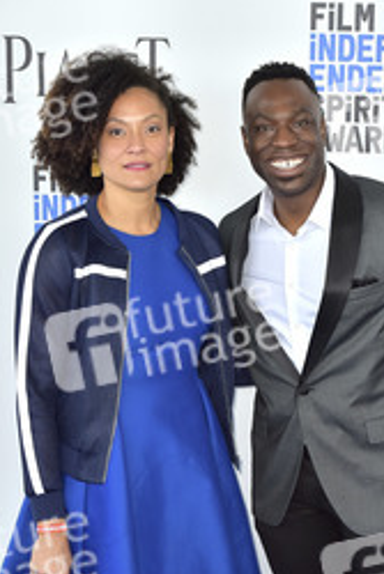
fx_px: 1789
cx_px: 231
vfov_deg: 18.1
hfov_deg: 12.2
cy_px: 452
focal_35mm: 112
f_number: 6.3
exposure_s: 1/320
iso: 500
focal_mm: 70
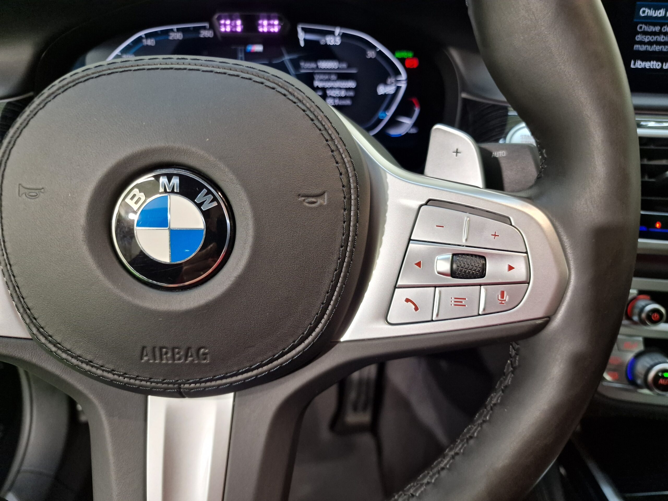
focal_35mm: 23
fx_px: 444
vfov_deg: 58.9
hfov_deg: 73.9
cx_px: 334
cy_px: 250
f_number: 1.8
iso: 320
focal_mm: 6.4
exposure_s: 1/50
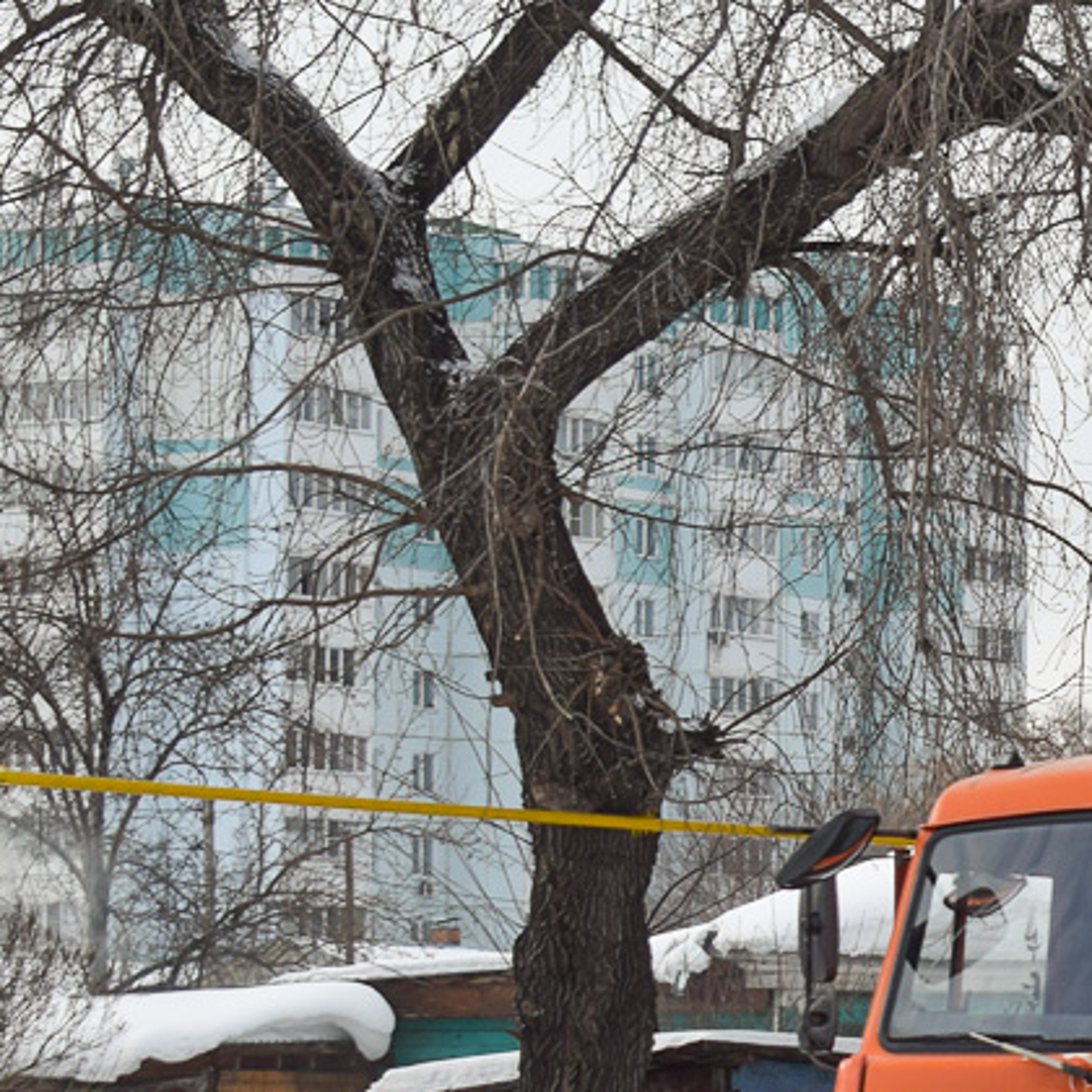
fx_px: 4675
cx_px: 1544
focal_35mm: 131
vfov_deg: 13.2
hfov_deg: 12.8
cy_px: 965
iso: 100
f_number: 6.3
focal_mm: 36
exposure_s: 1/640
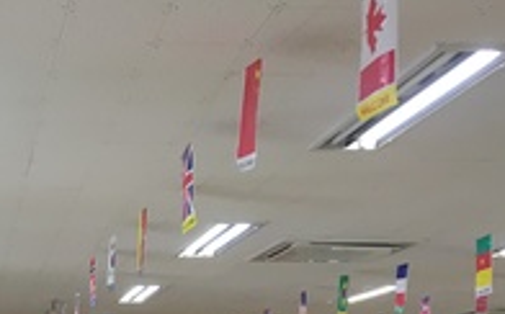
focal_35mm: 77
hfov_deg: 25.2
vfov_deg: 15.6
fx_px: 1059
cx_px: -31
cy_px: 471
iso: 25
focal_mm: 4.15
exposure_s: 1/30
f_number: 2.2
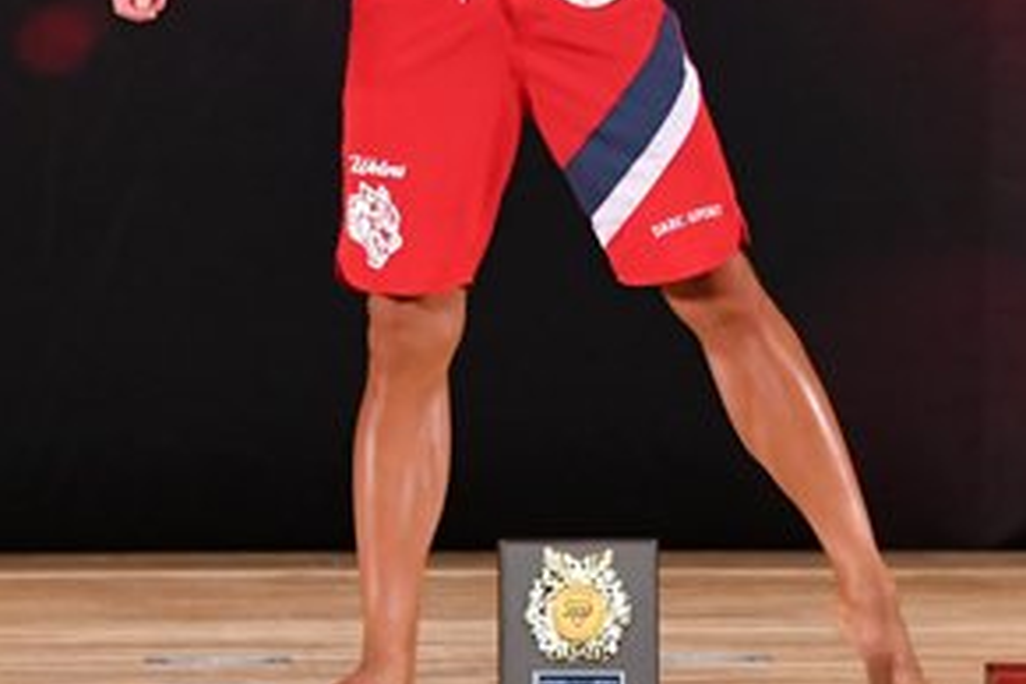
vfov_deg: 2.3
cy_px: -18
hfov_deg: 3.4
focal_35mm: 600
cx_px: 569
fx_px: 17099
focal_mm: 150
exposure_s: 1/400
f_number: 5.6
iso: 3200
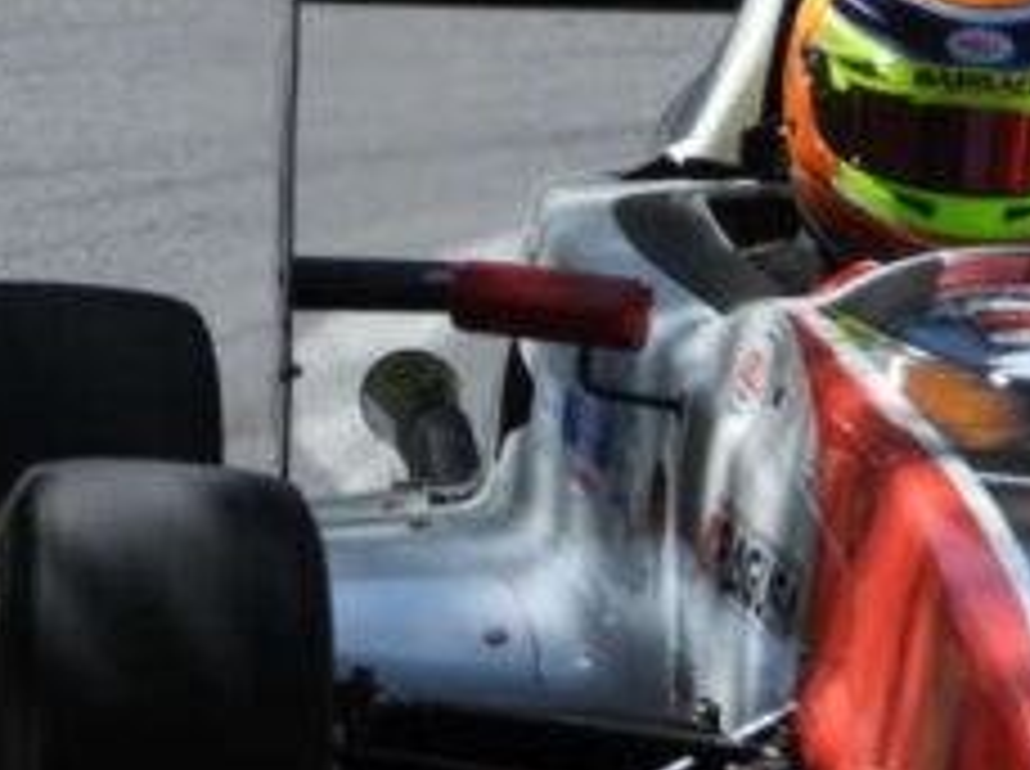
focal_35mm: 1120
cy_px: 347
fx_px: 33273
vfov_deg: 1.3
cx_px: 837
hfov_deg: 1.8
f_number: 5
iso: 100
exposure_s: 1/500
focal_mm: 71.9
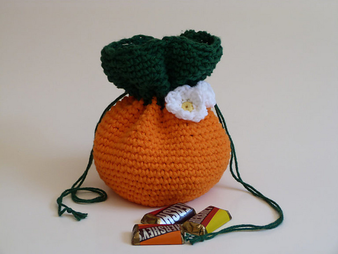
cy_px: 127
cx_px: 169
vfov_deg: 14.4
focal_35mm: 103
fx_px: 1006
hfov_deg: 19.1
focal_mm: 18.6
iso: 125
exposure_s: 1/60
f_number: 3.5
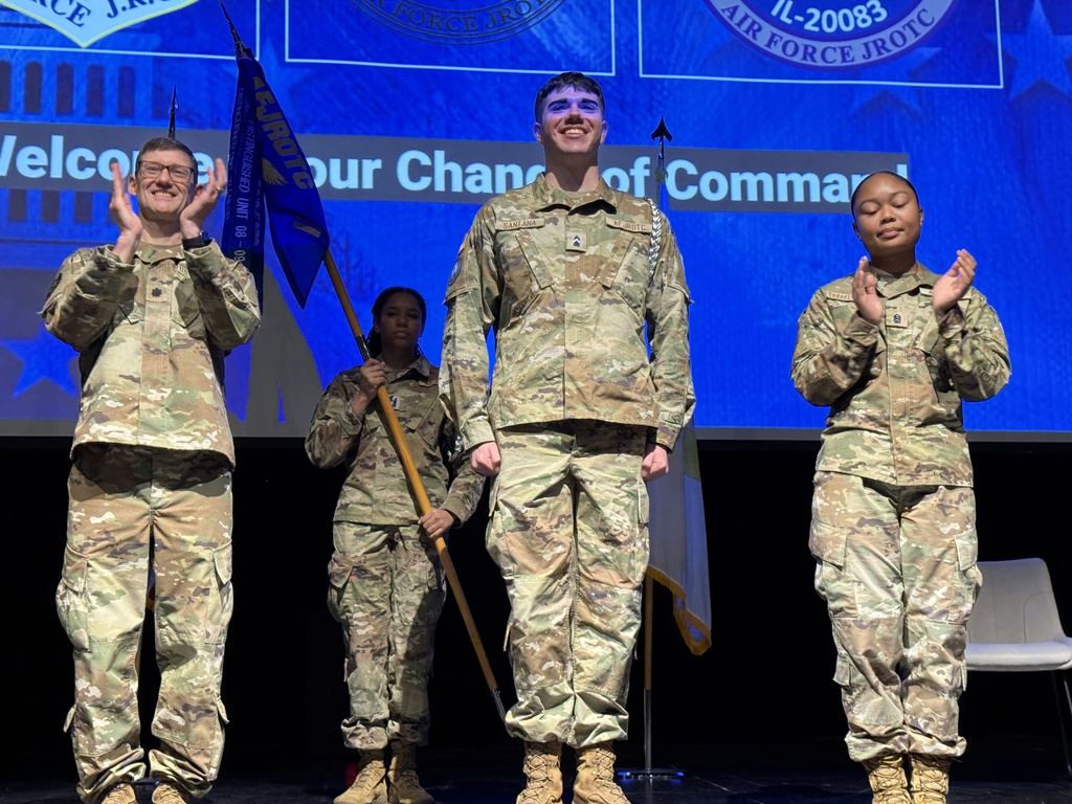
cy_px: 402
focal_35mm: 48
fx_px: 1486
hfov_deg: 39.7
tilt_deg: +12.3
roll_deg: -0.1
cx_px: 536
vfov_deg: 30.3
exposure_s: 1/40
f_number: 1.78
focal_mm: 6.76
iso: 200
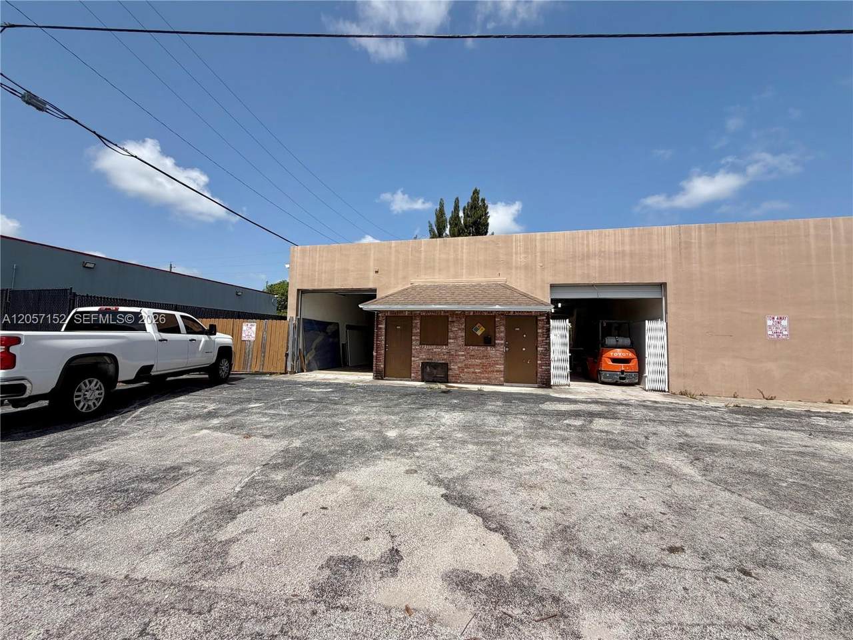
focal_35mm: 14
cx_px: 426
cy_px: 320
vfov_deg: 85.7
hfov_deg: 102.1
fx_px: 345
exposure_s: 1/1087
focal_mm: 2.22
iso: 20
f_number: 2.2
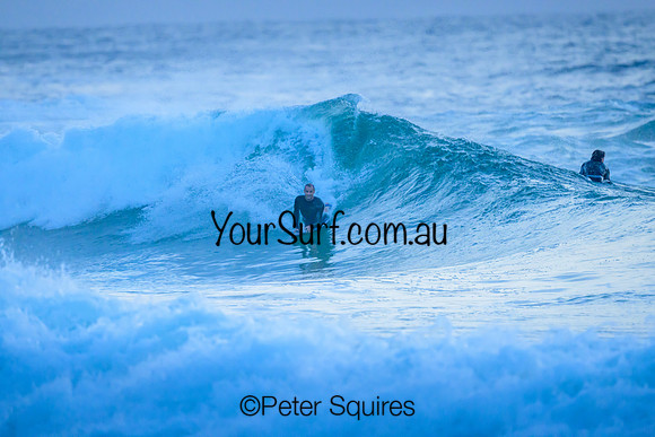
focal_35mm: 800
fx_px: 14558
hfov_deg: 2.6
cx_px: 328
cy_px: 218
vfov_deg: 1.7
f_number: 6.3
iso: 2800
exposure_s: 1/2500
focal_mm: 800
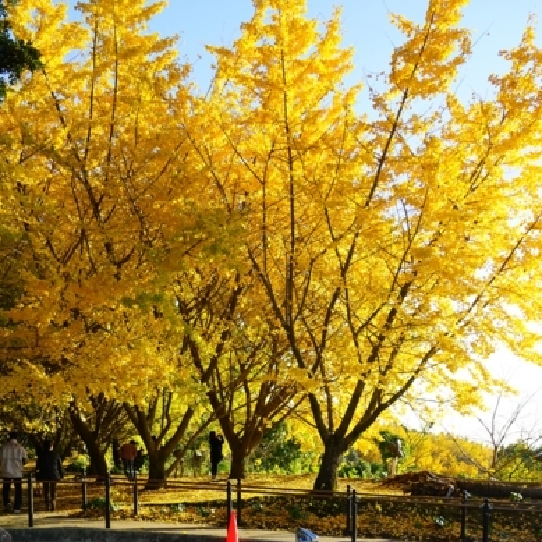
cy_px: 506
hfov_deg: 39.5
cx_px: 176
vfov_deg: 37.0
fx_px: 744
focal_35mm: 42
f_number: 6.7
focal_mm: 24
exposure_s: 1/90
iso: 100
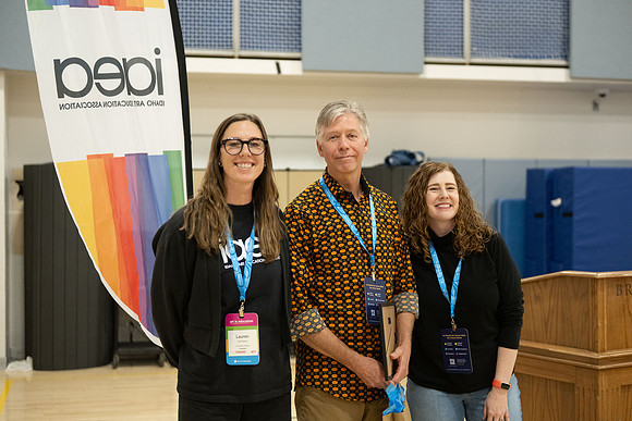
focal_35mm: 56
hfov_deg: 35.6
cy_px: 210
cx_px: 316
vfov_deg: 24.2
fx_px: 983
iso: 3200
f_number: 2.8
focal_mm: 56
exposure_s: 1/250
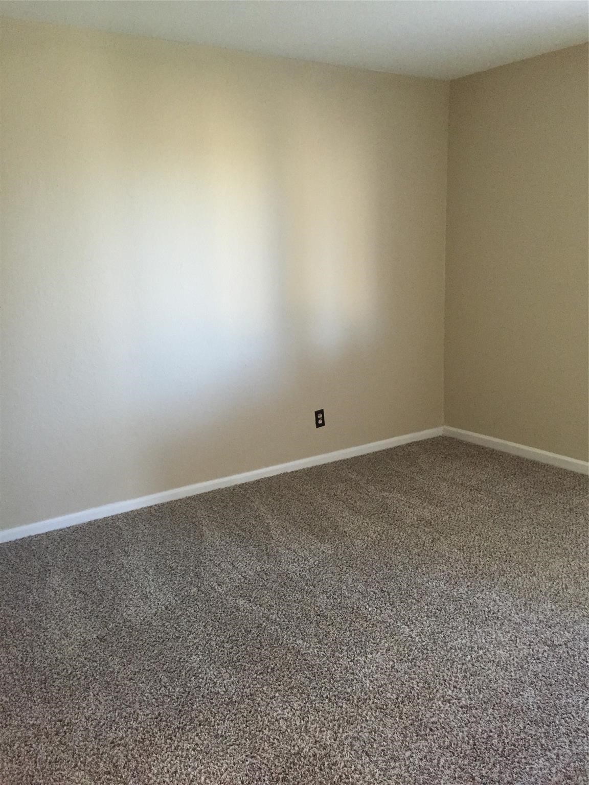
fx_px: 658
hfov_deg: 48.2
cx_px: 294
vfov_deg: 61.7
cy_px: 392
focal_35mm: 29
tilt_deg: -13.0
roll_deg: +1.9
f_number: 2.2
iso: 250
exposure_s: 1/30
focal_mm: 4.15
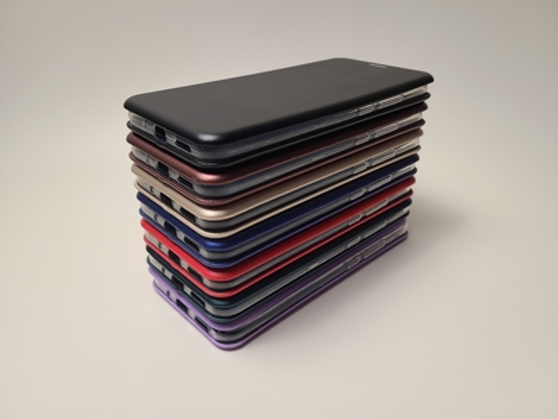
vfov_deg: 53.1
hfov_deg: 67.3
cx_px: 279
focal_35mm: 26
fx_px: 419
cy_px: 210
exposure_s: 1/50
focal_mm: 5.4
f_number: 1.8
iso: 50
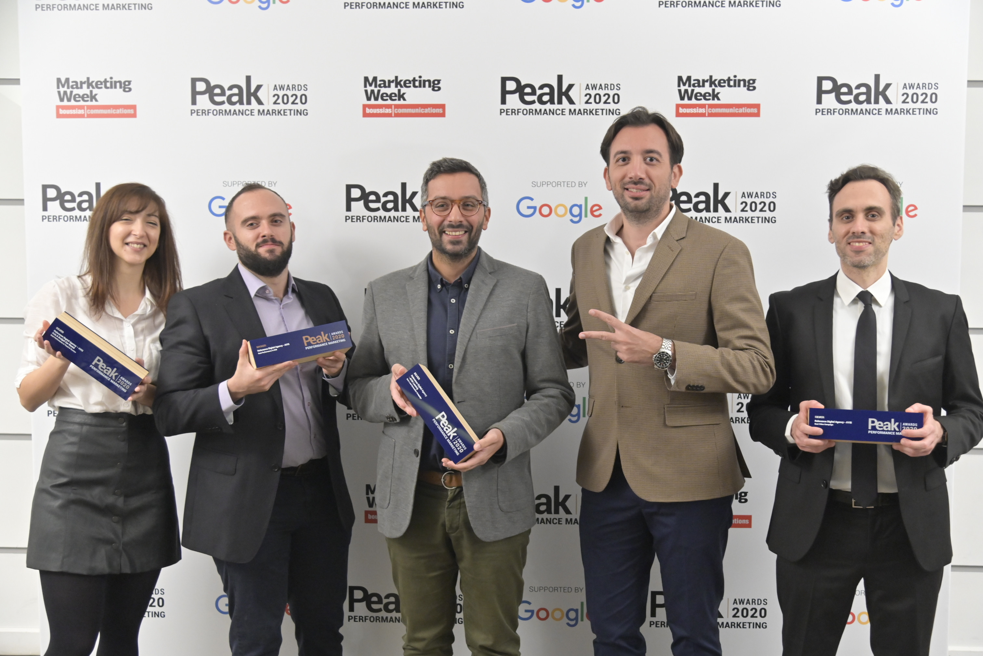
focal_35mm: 44
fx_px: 1201
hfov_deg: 44.5
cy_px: 328
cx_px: 492
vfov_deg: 30.5
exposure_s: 1/125
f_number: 4
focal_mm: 44
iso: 4000
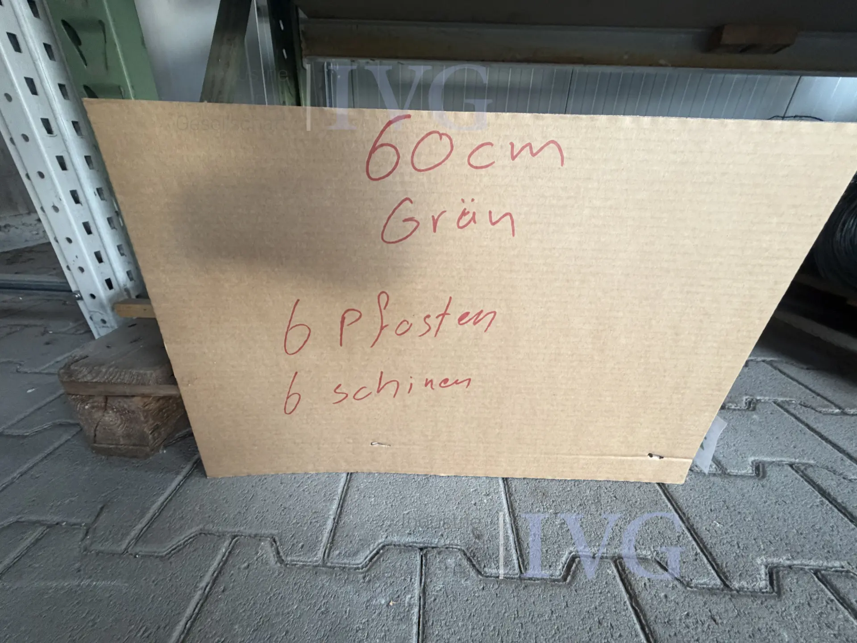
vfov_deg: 85.7
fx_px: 347
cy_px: 322
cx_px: 428
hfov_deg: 102.1
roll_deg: -0.9
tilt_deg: -25.4
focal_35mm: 14
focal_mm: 2.22
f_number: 2.2
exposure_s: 1/78
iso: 320
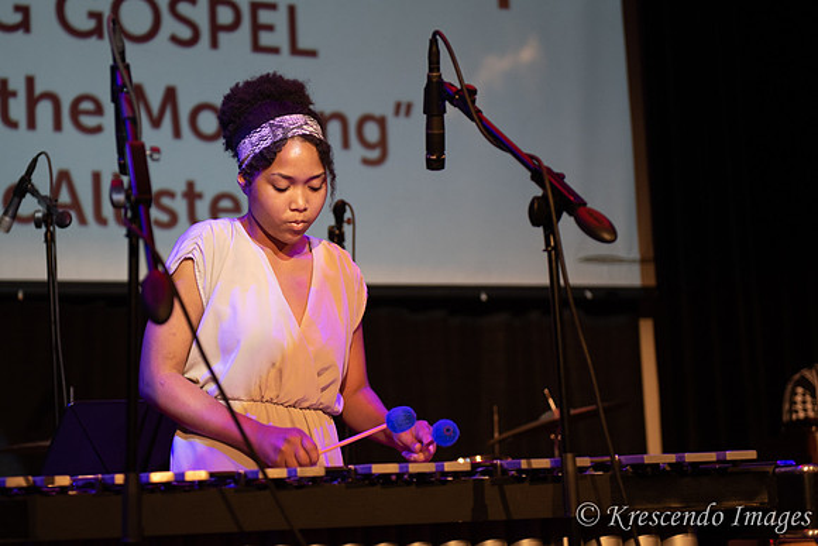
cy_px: 253
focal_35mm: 89
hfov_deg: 22.8
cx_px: 299
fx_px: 2026
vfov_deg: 15.3
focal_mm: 70
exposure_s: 1/125
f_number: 2.8
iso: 1600
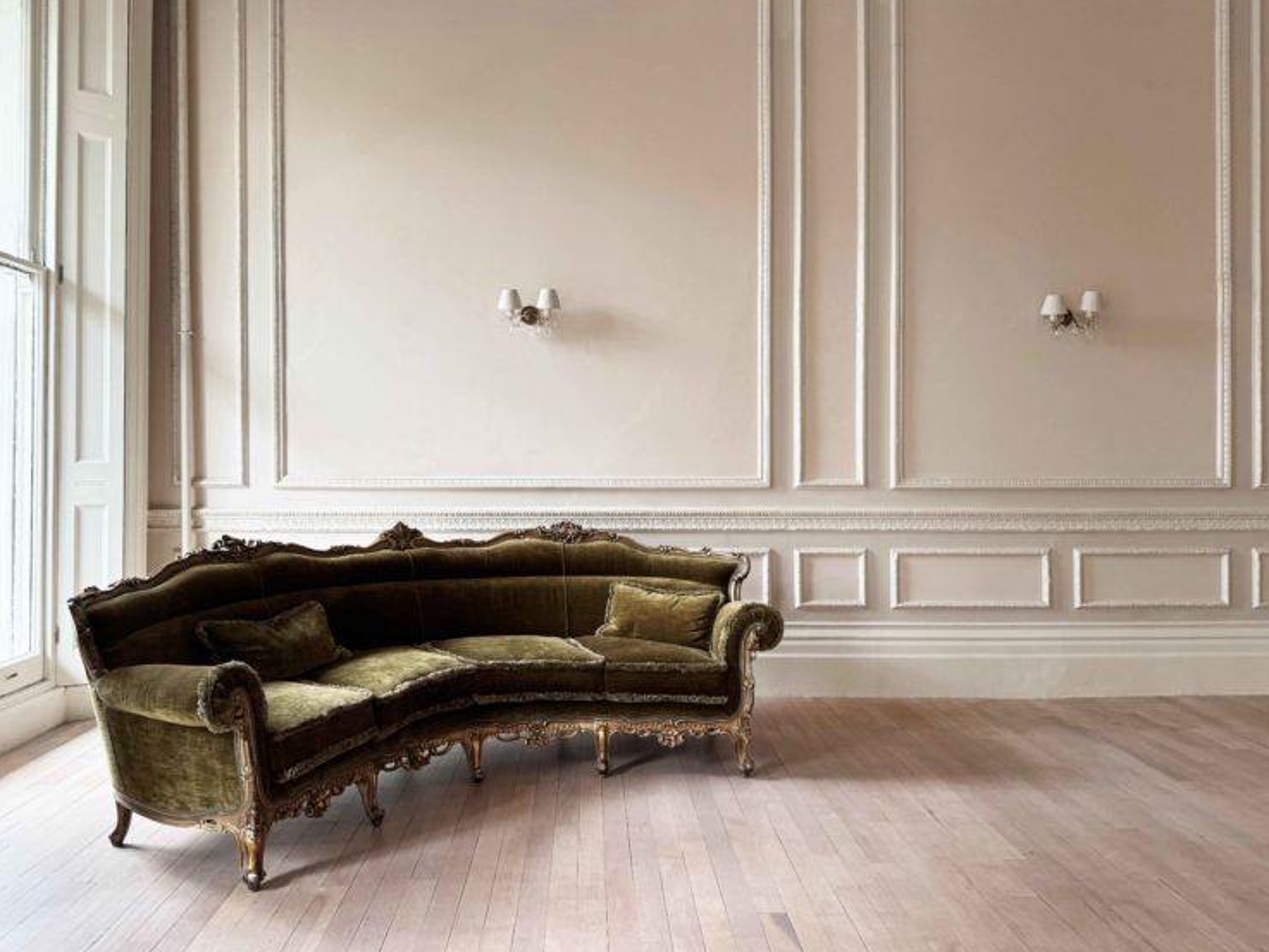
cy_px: 489
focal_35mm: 25
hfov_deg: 69.4
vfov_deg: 54.9
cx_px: 646
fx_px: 917
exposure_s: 1/92
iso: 200
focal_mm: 6.86
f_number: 1.78
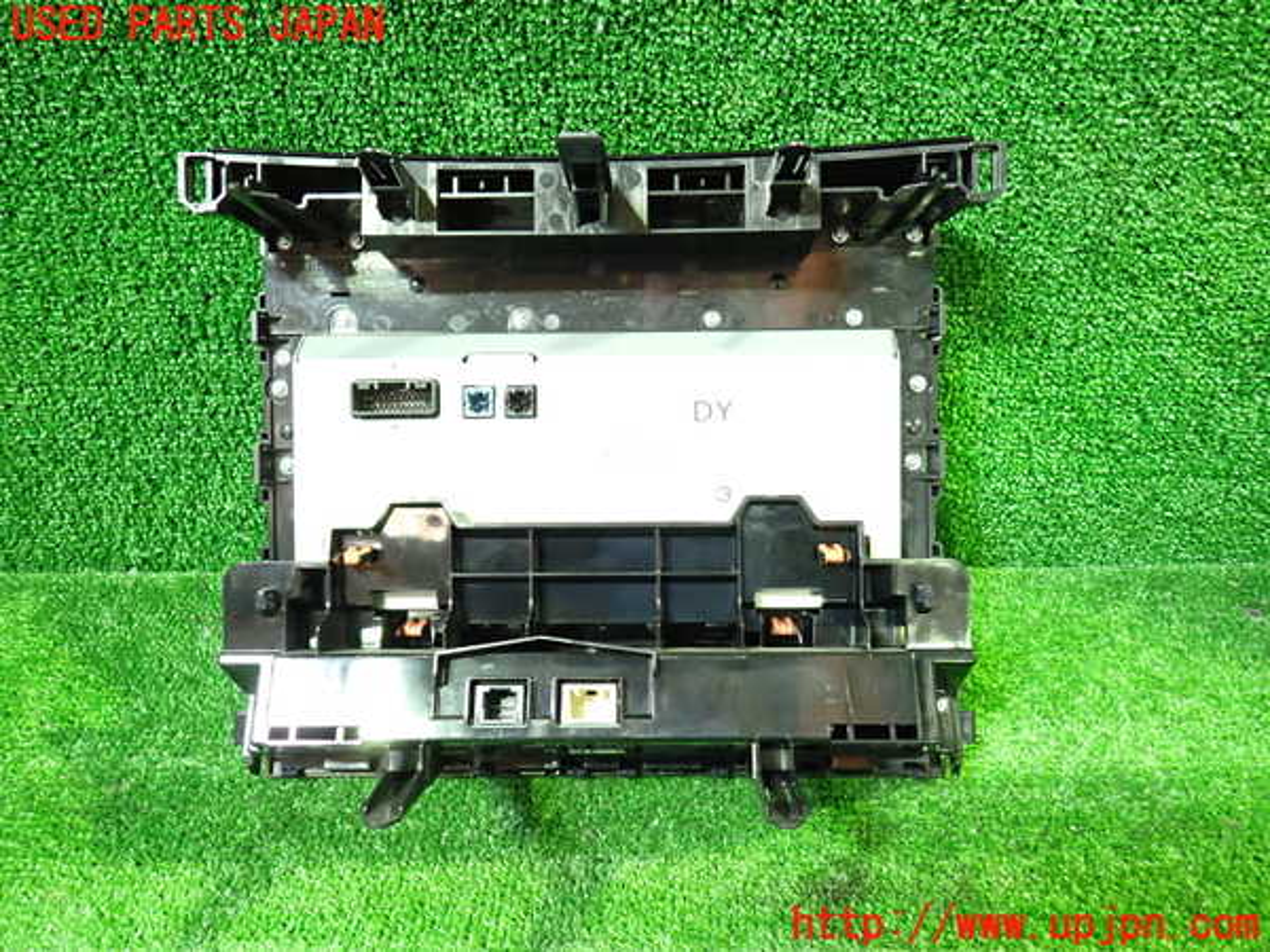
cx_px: 635
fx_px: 917
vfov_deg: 54.9
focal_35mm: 25
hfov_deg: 69.4
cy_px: 476
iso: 800
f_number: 2
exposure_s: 1/25
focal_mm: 4.5
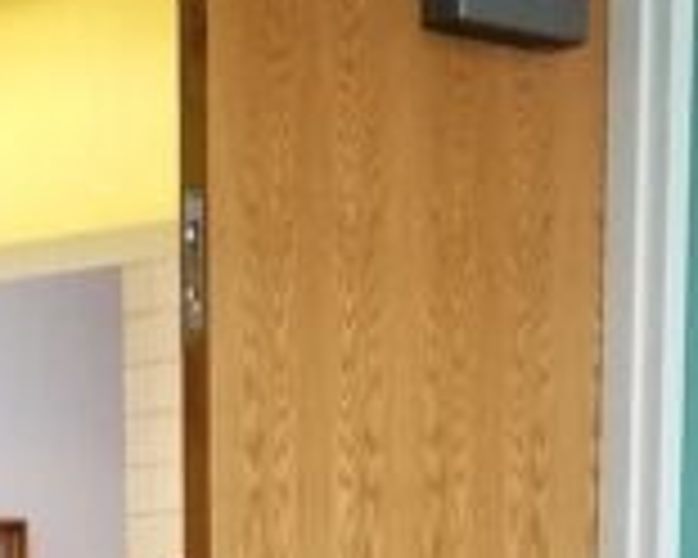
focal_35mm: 168
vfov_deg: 7.5
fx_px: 3471
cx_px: -131
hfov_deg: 11.3
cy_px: 1912
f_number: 1.7
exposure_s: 1/60
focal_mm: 4.25
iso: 125
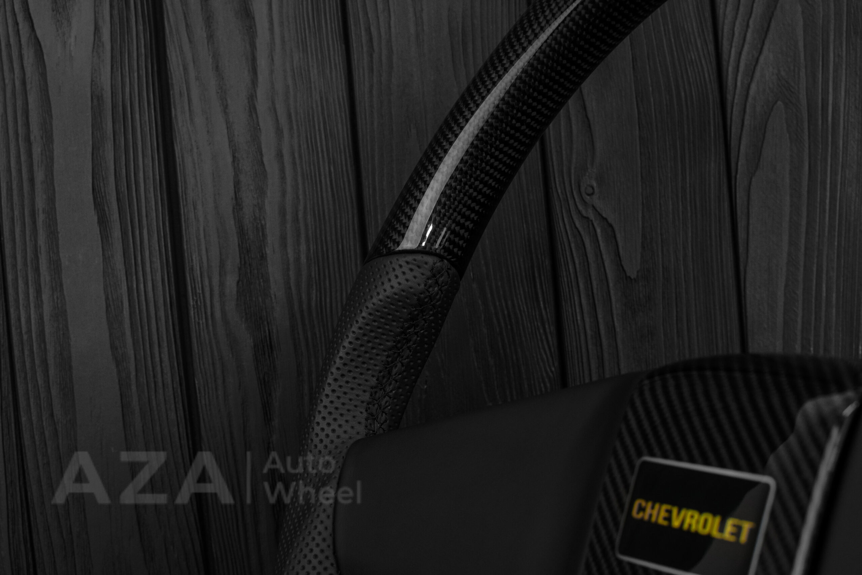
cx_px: 431
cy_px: 288
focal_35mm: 52
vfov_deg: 25.8
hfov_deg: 37.8
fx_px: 1257
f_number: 6.3
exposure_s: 1/125
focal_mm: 35
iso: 500
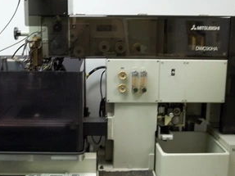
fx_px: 312
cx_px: 102
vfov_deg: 31.5
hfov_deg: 41.2
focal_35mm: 46
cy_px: 81
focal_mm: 5.9
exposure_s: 1/20
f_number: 3.3
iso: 160
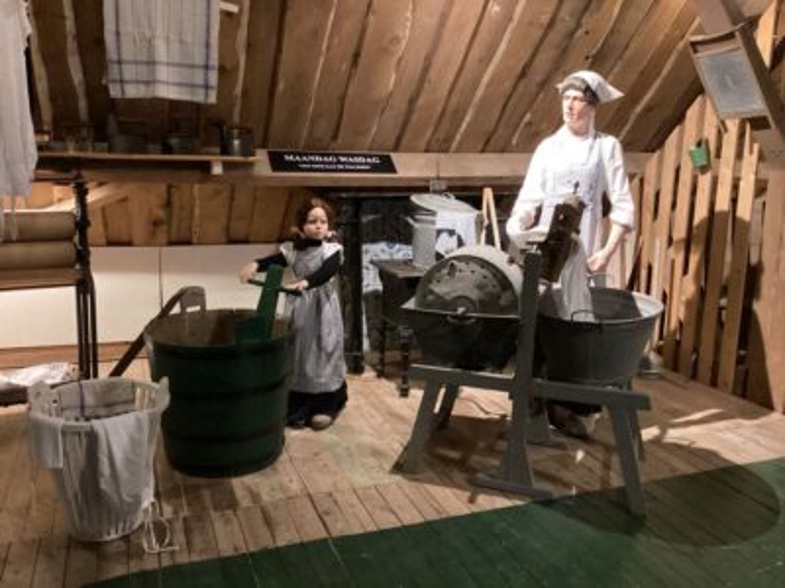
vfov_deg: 45.4
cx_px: 392
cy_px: 294
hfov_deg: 58.4
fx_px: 703
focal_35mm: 31
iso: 640
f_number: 2.4
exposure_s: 1/25
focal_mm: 3.3
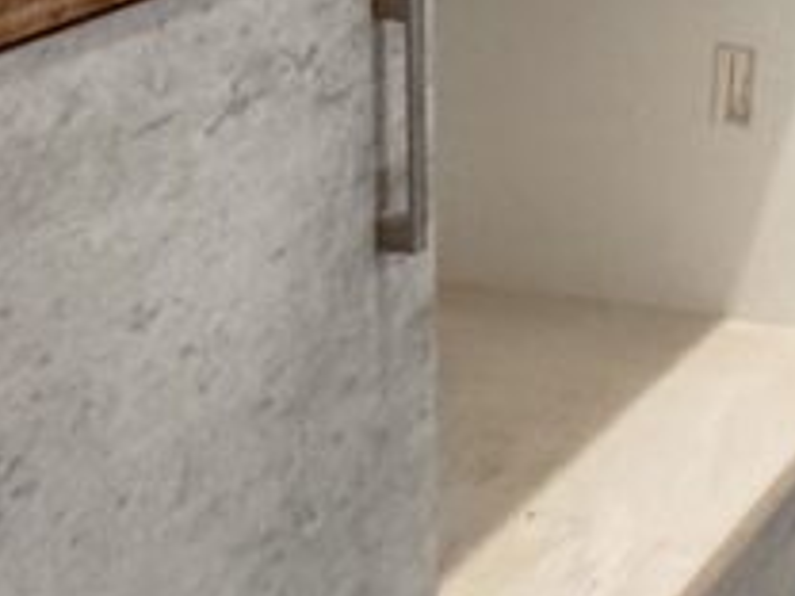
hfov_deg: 20.7
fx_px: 1585
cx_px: 1391
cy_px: -497
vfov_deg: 17.2
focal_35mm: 69
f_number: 2.2
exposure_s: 1/50
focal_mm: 2.22
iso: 640
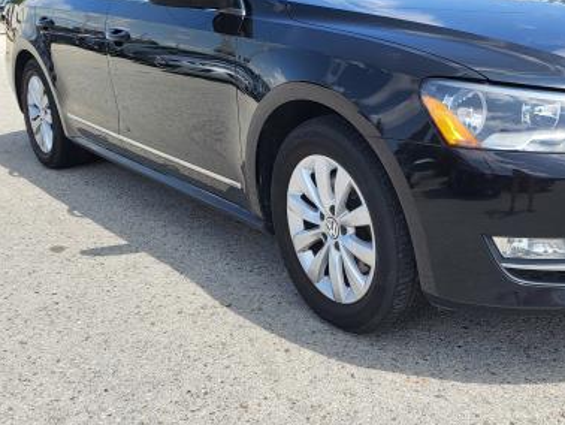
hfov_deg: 41.6
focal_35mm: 44
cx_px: 429
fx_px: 719
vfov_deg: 32.4
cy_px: 115
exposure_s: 1/1584
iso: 40
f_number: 1.8
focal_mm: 5.4
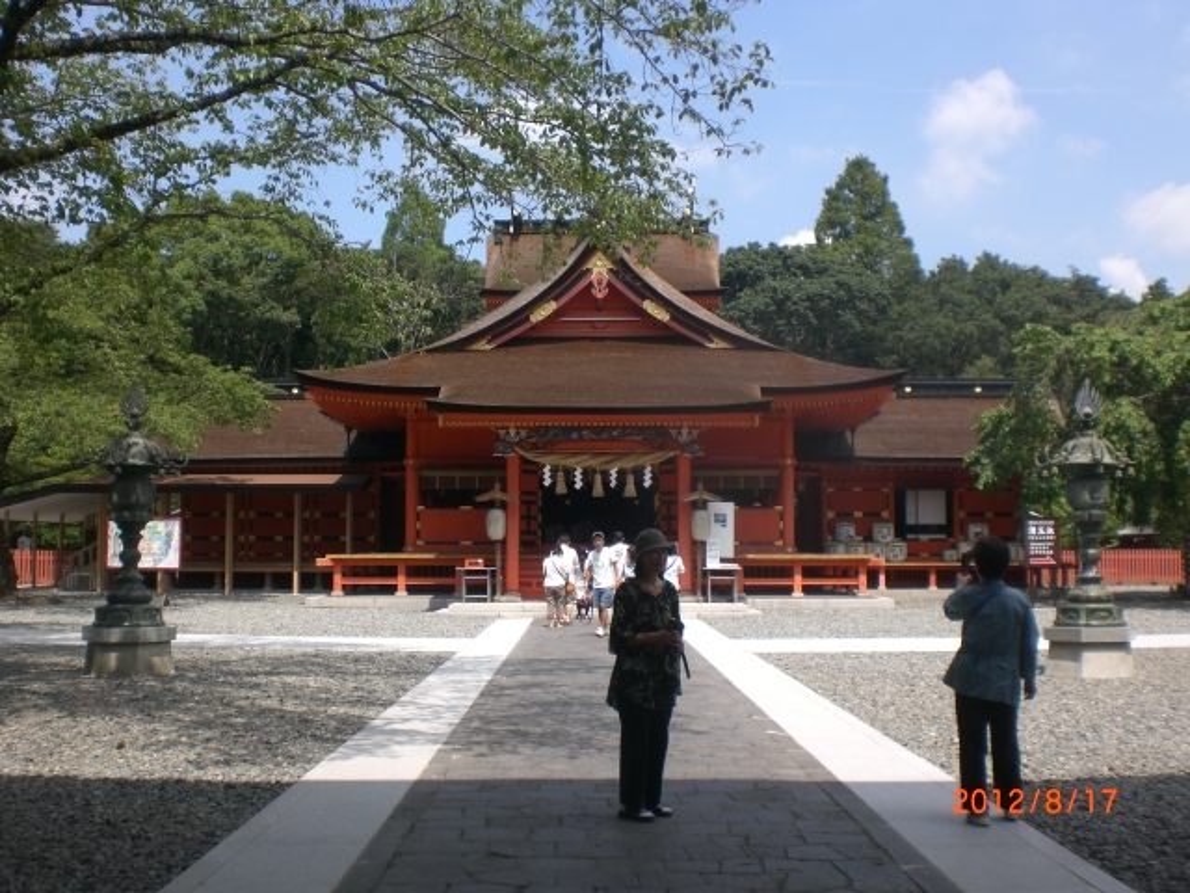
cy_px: 446
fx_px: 1306
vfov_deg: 37.7
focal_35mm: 38
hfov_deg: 49.0
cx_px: 595
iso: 50
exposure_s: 1/320
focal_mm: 6.3
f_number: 4.4
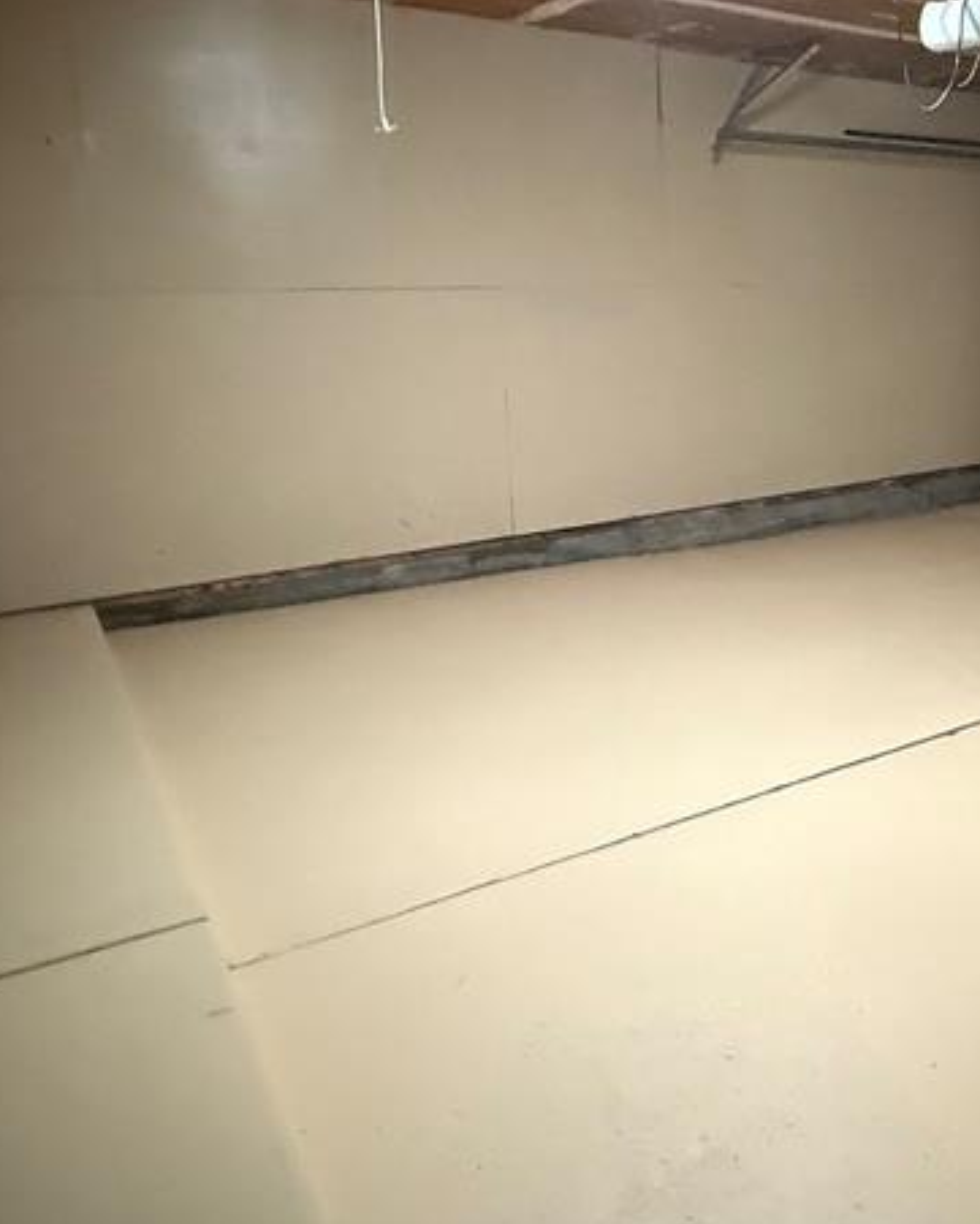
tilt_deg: -10.4
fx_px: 1124
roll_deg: -1.5
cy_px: 475
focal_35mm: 31
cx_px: 893
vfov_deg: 56.6
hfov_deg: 42.9
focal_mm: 2.22
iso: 1000
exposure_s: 1/40
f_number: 2.2
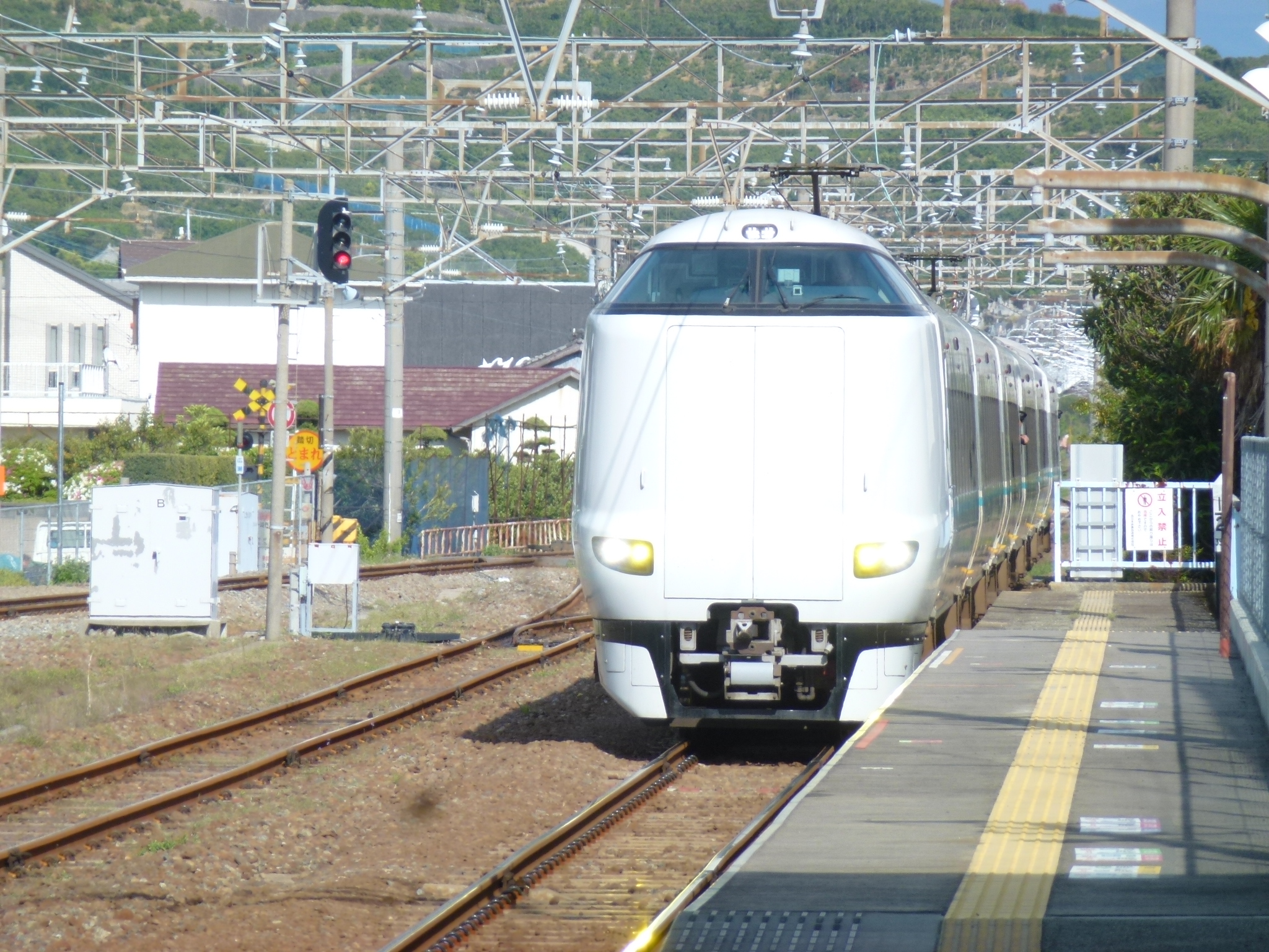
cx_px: 634
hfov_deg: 5.3
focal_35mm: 374
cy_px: 476
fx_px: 13711
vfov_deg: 4.0
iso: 100
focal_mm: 67
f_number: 5.9
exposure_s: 1/320
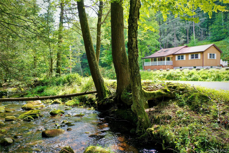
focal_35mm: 28
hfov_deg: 65.5
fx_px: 178
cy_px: 76
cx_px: 114
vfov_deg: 46.4
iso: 100
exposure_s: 1/100
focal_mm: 10.26
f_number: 4
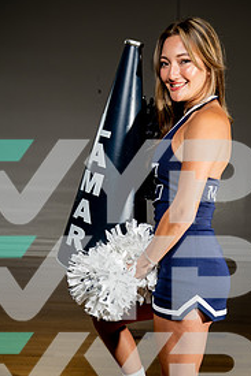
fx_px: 565
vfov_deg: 36.1
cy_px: 279
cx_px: 156
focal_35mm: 54
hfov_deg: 25.0
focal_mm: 33
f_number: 4.5
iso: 100
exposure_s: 1/250
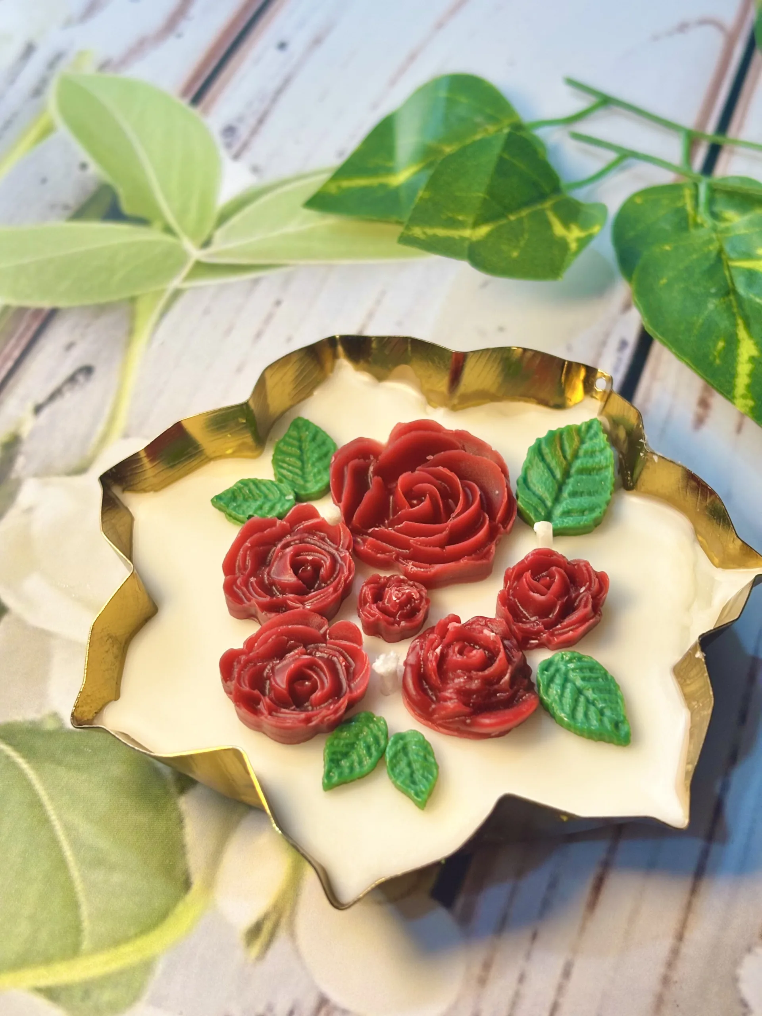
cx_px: 381
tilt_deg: -50.5
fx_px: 1526
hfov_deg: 28.0
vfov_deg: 36.8
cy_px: 508
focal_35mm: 52
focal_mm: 5.96
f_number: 1.6
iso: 50
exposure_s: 1/109
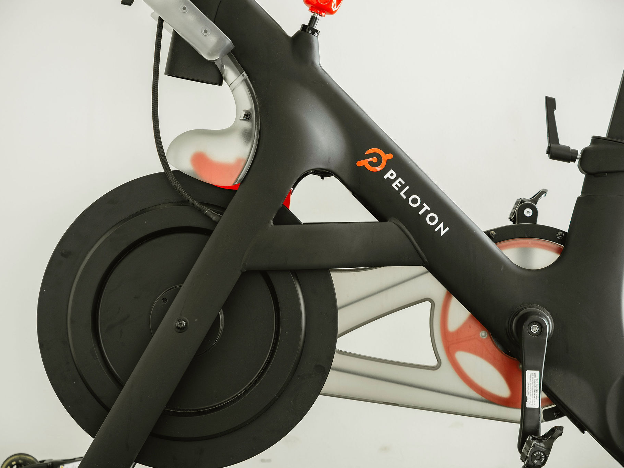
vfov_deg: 20.7
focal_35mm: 71
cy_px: 234
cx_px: 299
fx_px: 1280
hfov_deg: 27.4
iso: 200
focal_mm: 65.4
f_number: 3.5
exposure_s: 1/60
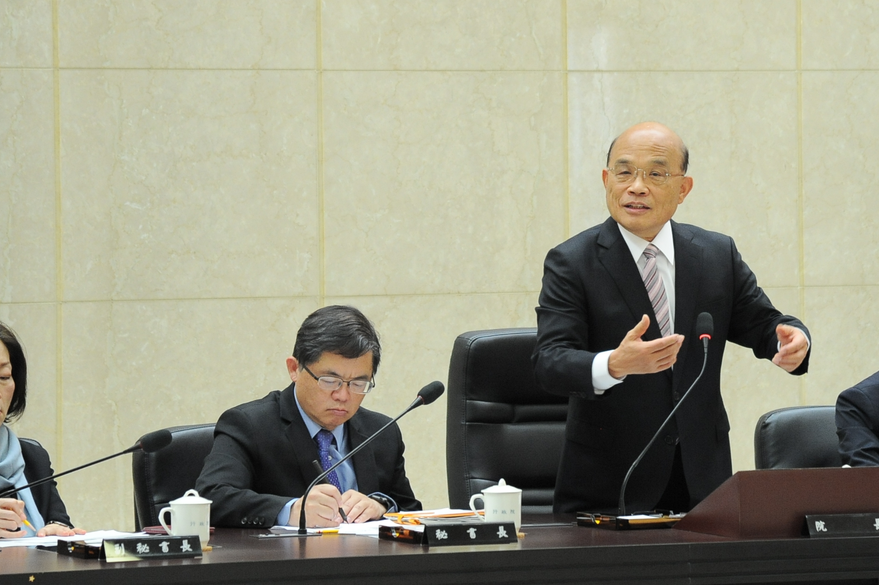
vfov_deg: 6.8
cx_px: 564
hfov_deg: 10.1
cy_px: 215
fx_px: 4954
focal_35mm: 203
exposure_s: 1/125
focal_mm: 120
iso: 2500
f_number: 4
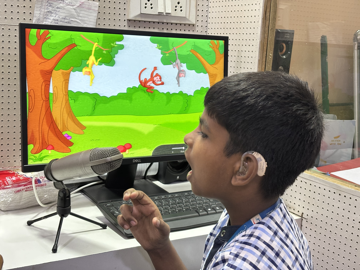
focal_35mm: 52
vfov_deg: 28.0
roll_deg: -2.5
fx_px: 541
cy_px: 135
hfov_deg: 36.8
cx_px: 180
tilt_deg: -9.7
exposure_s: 1/50
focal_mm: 5.96
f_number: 1.6
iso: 125
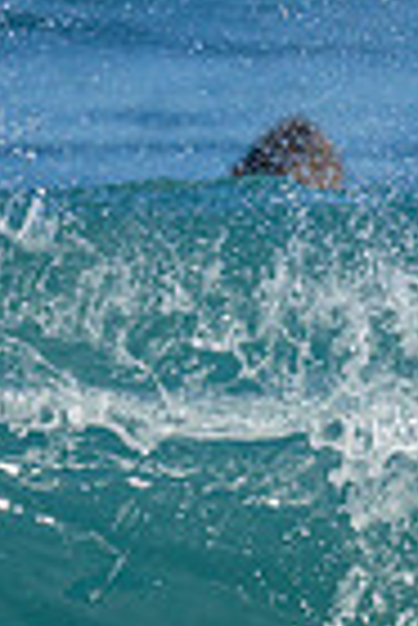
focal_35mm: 3930
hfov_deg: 0.4
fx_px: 68272
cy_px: 552
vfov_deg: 0.5
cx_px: 889
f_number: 8
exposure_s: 1/2000
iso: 450
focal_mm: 800
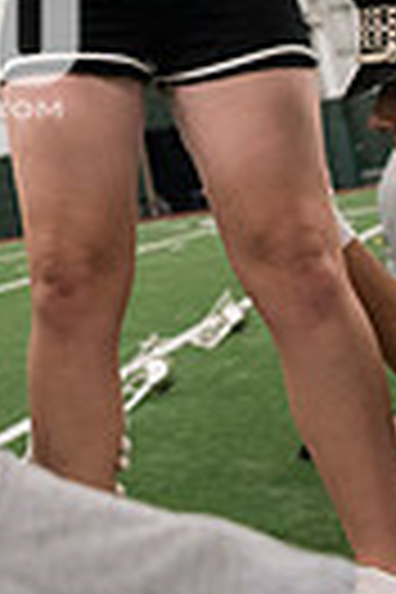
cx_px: -122
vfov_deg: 23.8
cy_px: 14
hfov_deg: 15.8
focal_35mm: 82
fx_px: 1353
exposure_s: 1/320
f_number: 3.2
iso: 3200
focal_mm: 24
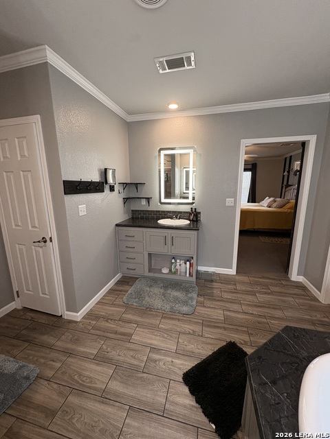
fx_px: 178
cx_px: 165
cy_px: 220
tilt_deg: -10.6
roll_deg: +1.2
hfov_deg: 85.7
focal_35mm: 14
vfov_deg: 102.1
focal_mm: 2.22
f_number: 2.2
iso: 160
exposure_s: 1/60
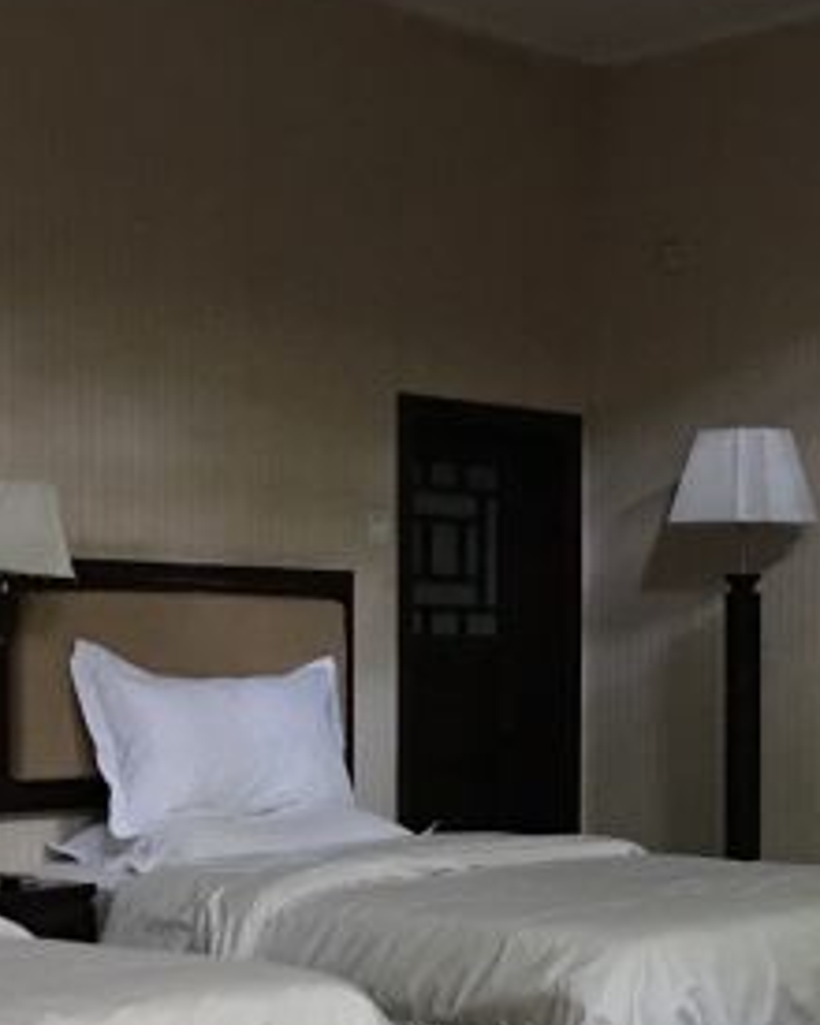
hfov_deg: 21.2
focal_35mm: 72
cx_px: 514
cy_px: 807
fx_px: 2184
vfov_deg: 26.0
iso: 160
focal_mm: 4.15
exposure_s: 1/4
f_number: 2.2
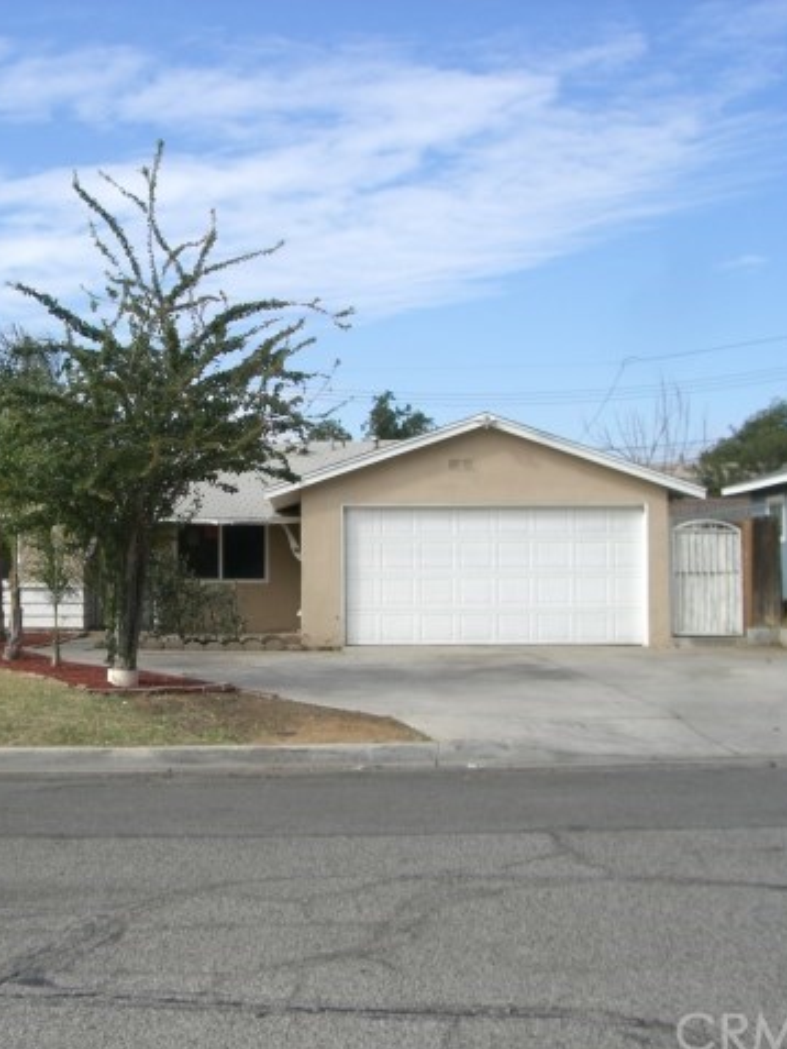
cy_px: 526
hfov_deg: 27.9
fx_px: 1545
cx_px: 149
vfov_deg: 37.5
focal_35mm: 51
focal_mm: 6.2
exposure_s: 1/500
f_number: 4.3
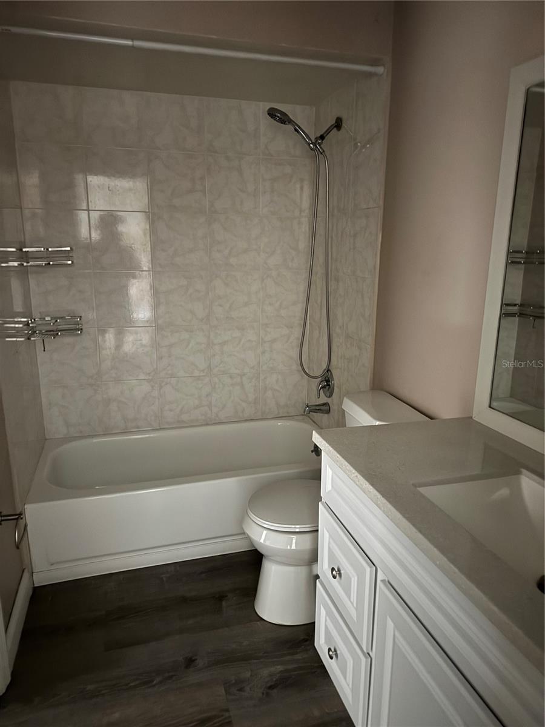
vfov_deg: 71.6
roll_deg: +0.8
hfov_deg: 56.8
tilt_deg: -12.0
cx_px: 272
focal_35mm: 24
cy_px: 364
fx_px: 504
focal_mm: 6.76
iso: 1000
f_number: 1.78
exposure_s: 1/10
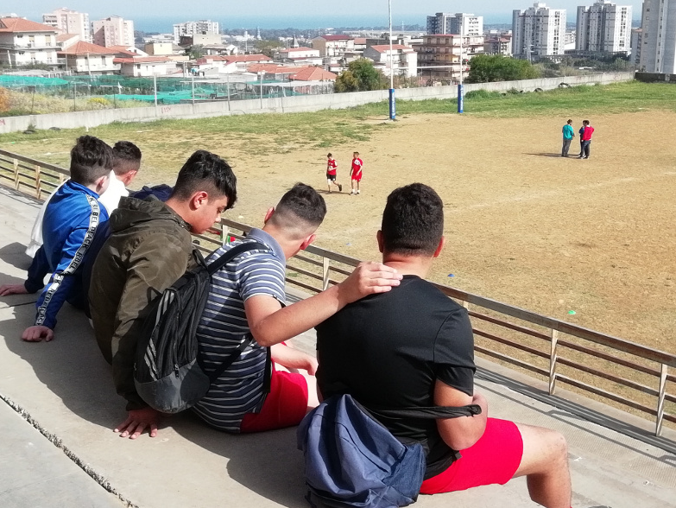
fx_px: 938
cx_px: 332
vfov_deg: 30.3
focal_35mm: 48
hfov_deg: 39.6
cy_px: 258
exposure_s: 1/997
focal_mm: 3.46
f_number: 2.2
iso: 50
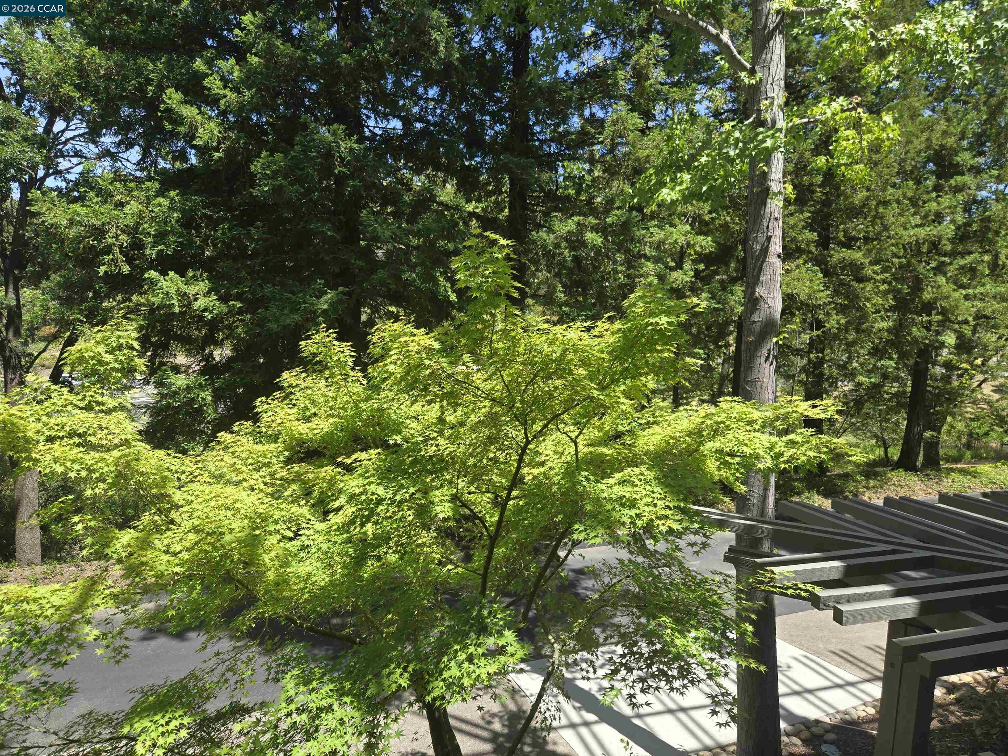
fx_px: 670
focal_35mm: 23
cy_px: 378
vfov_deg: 58.9
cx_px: 504
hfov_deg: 73.9
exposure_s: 1/771
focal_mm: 5.4
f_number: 1.8
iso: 25
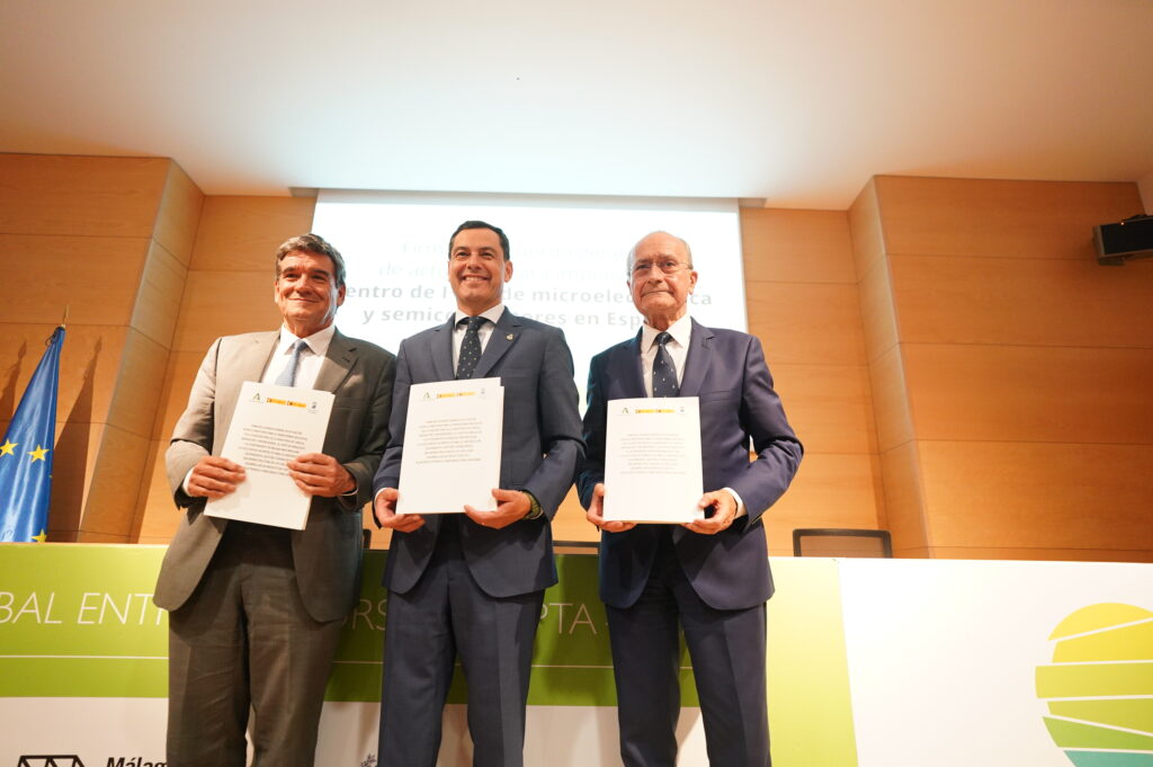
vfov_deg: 61.8
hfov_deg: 84.0
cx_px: 576
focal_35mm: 20
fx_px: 640
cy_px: 384
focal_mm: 20
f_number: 1.8
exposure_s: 1/500
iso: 4000
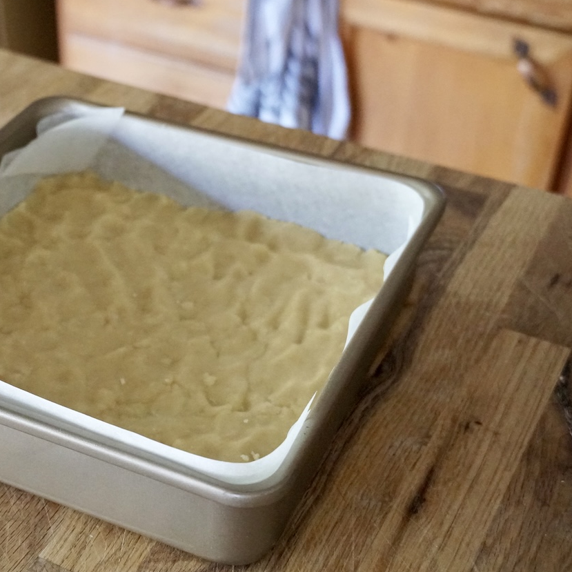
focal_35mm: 63
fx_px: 1178
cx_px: 163
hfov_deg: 27.0
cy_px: 285
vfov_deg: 27.3
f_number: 4.5
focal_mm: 32
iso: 6400
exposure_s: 1/160
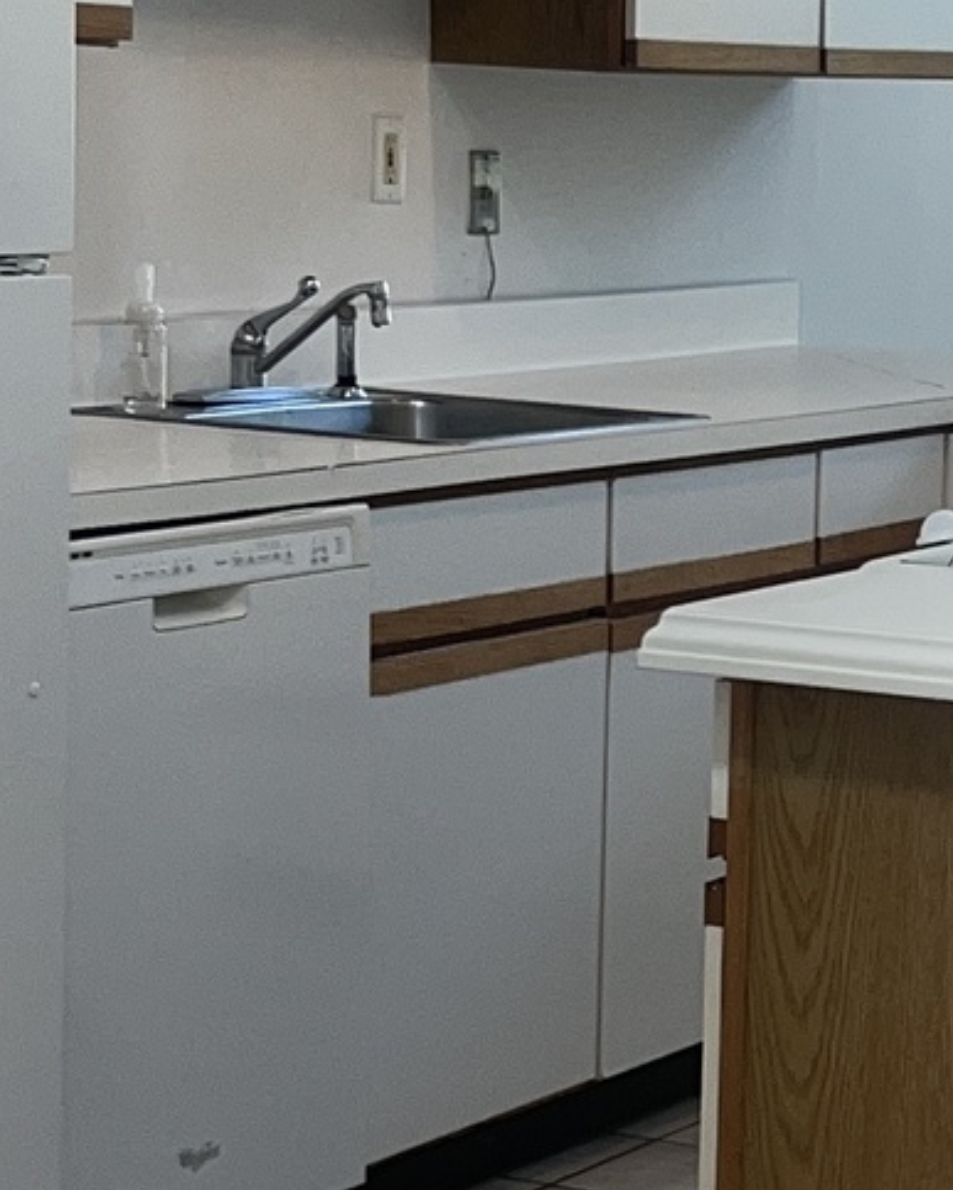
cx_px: 1096
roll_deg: -2.7
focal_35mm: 121
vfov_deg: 15.9
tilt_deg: -8.3
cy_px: 690
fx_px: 4262
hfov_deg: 12.5
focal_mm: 5.7
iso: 40
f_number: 1.5
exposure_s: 1/173
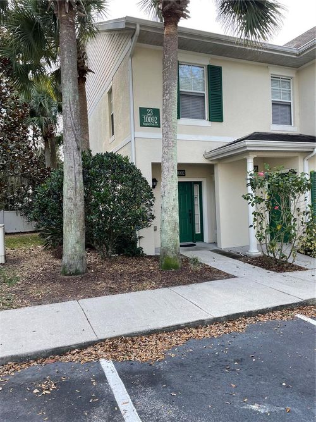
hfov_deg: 53.0
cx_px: 158
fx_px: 317
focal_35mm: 26
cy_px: 211
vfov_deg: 67.3
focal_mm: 4.2
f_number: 1.6
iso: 32
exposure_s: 1/556
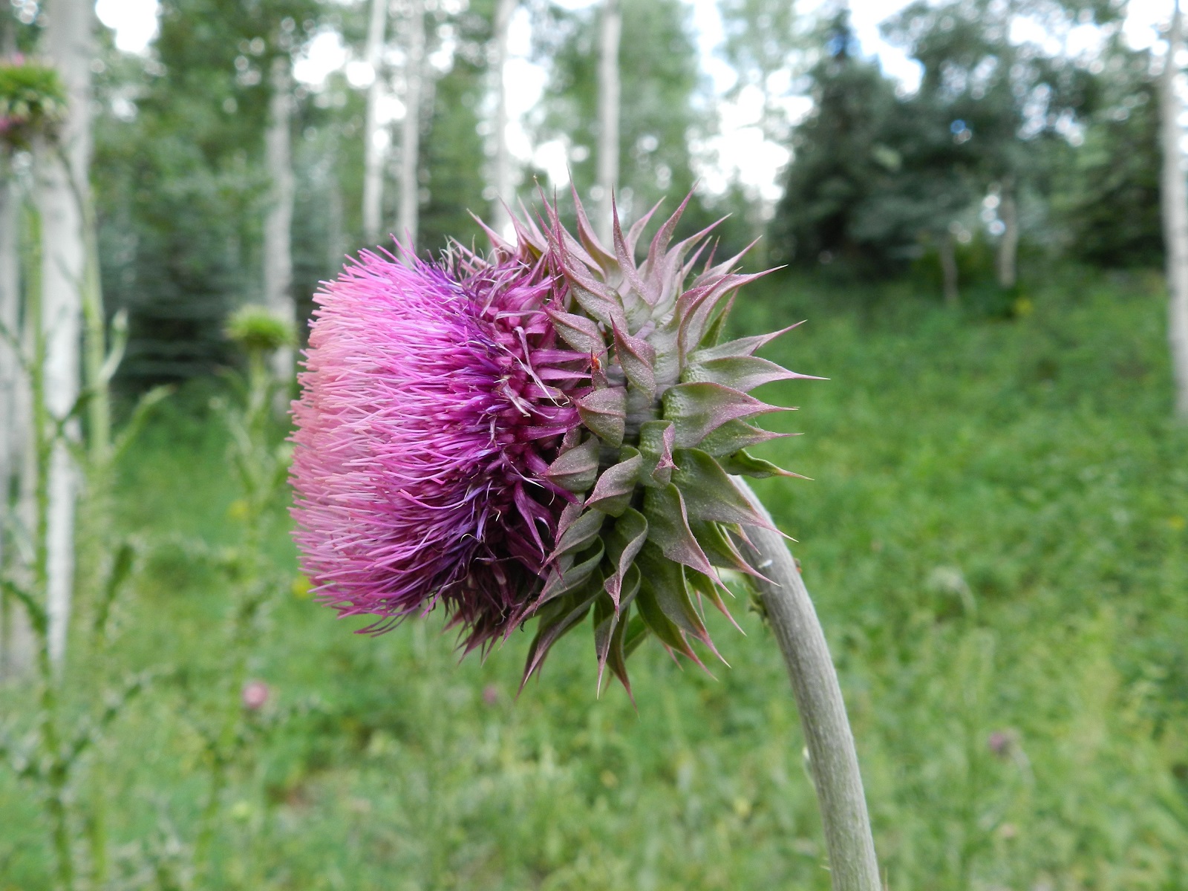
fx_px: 1098
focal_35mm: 32
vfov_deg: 44.2
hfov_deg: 56.8
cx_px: 594
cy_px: 446
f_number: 3.7
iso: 160
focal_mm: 5.6
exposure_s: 1/100
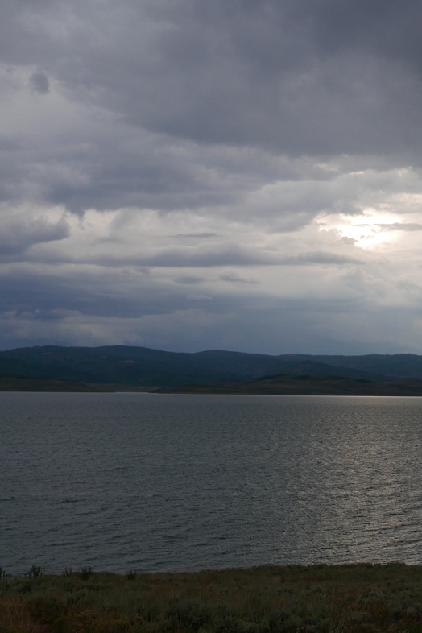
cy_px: 320
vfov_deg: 32.9
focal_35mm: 61
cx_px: 389
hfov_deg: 21.7
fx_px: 1072
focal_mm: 17.9
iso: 200
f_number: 5
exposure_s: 1/125
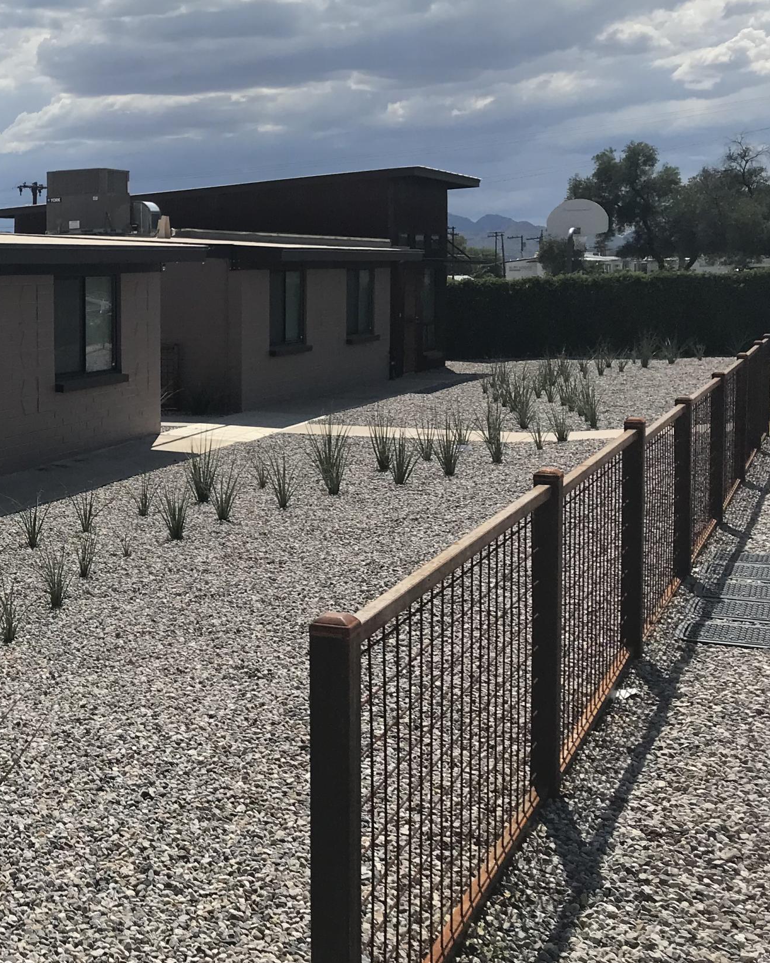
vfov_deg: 37.3
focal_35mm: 50
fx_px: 1424
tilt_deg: -4.4
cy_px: 406
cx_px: -83
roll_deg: +1.6
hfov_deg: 27.6
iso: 20
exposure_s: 1/5051
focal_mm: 3.99
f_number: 1.8
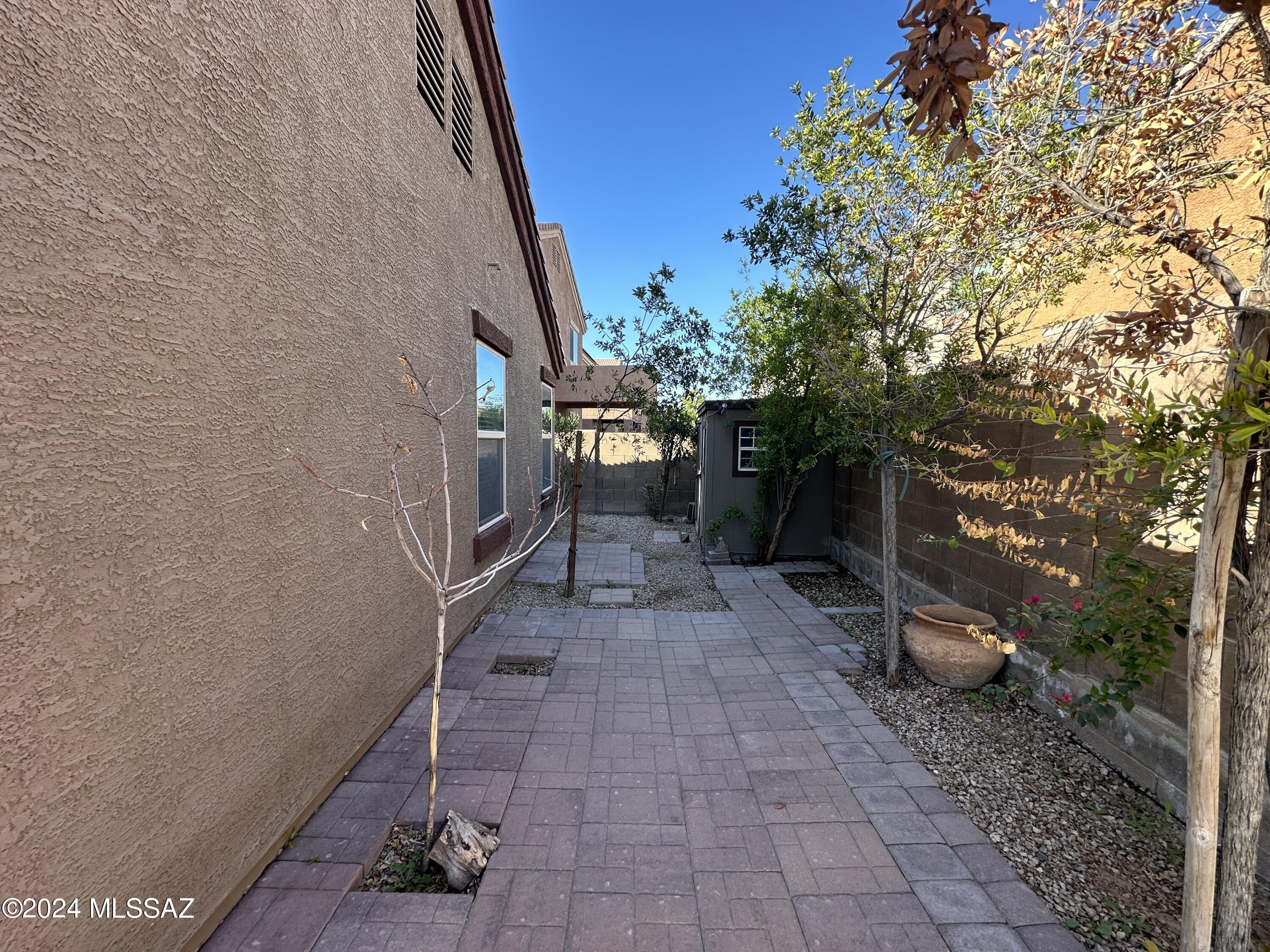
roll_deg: -0.2
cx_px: 635
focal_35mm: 14
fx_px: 514
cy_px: 476
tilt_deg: -3.9
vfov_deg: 85.7
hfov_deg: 102.1
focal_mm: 2.22
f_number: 2.2
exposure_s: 1/171
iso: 40
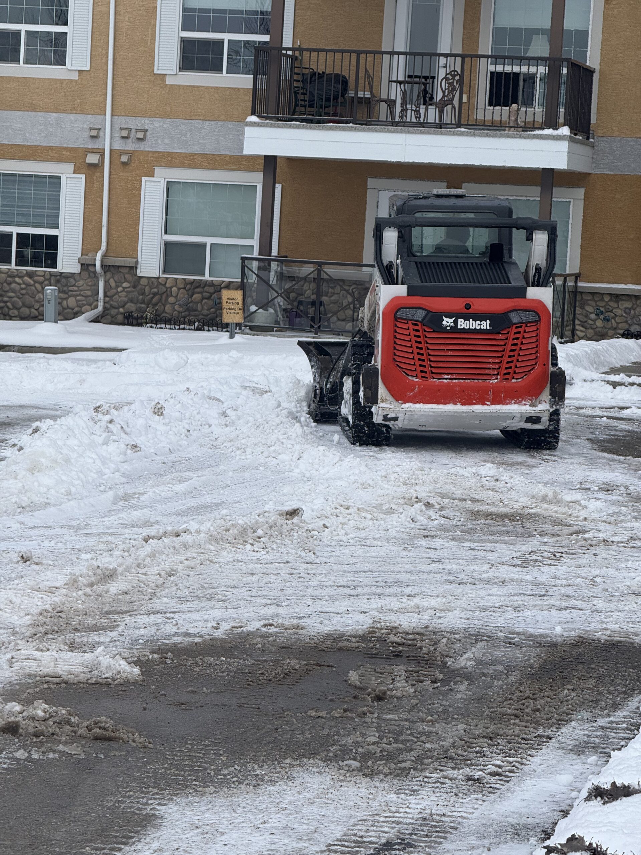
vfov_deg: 16.4
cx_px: 320
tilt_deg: -3.3
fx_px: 2963
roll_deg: -4.4
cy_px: 428
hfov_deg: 12.3
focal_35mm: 120
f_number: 2.8
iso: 64
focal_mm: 15.66
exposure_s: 1/2024
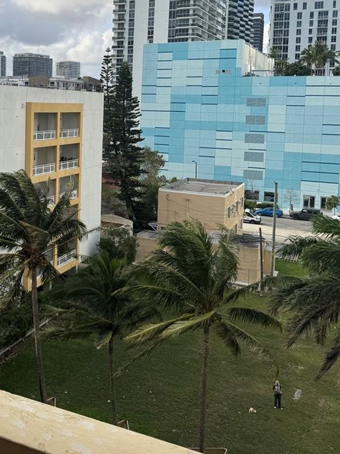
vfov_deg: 44.2
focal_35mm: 42
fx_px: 550
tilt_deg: -6.7
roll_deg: -0.8
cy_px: 152
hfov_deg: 33.2
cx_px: 63
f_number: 1.78
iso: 80
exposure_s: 1/2506
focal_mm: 6.76
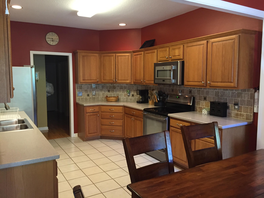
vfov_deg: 48.2
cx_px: 132
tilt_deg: -6.4
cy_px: 99
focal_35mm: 29
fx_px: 221
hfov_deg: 61.7
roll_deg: -0.8
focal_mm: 4.15
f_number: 2.2
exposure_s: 1/30
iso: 160
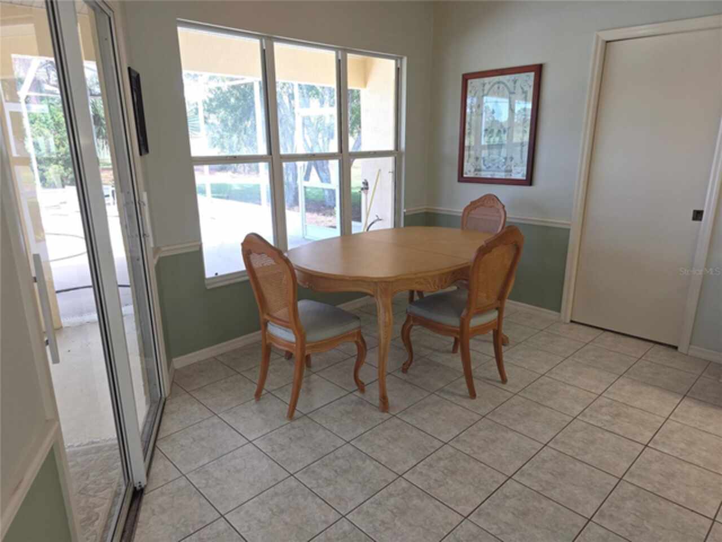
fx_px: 480
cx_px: 361
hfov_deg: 73.9
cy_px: 271
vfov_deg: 58.9
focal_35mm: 23
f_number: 1.7
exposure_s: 1/60
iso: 50
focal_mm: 6.3
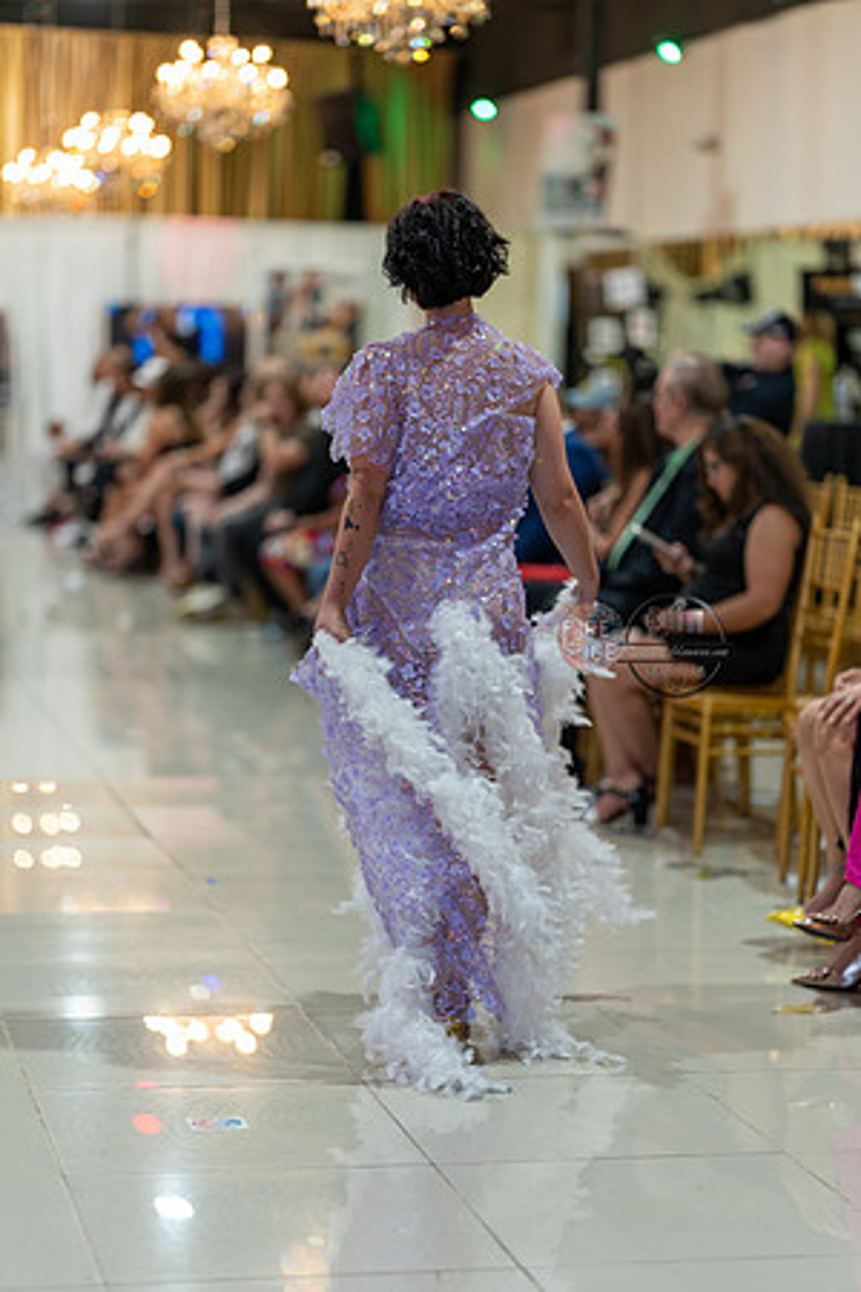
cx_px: 430
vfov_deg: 23.9
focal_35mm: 85
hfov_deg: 16.1
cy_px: 646
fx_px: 3049
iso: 125
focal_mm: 85
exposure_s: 1/160
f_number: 1.4
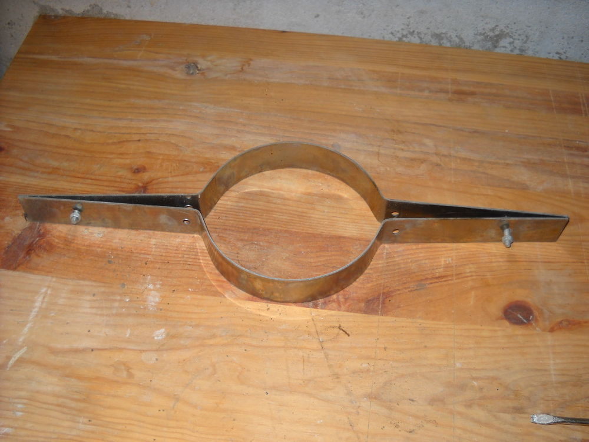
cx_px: 294
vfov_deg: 35.1
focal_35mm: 41
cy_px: 221
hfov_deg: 45.8
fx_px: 698
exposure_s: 1/30
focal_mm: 6.72
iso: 64
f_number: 3.1
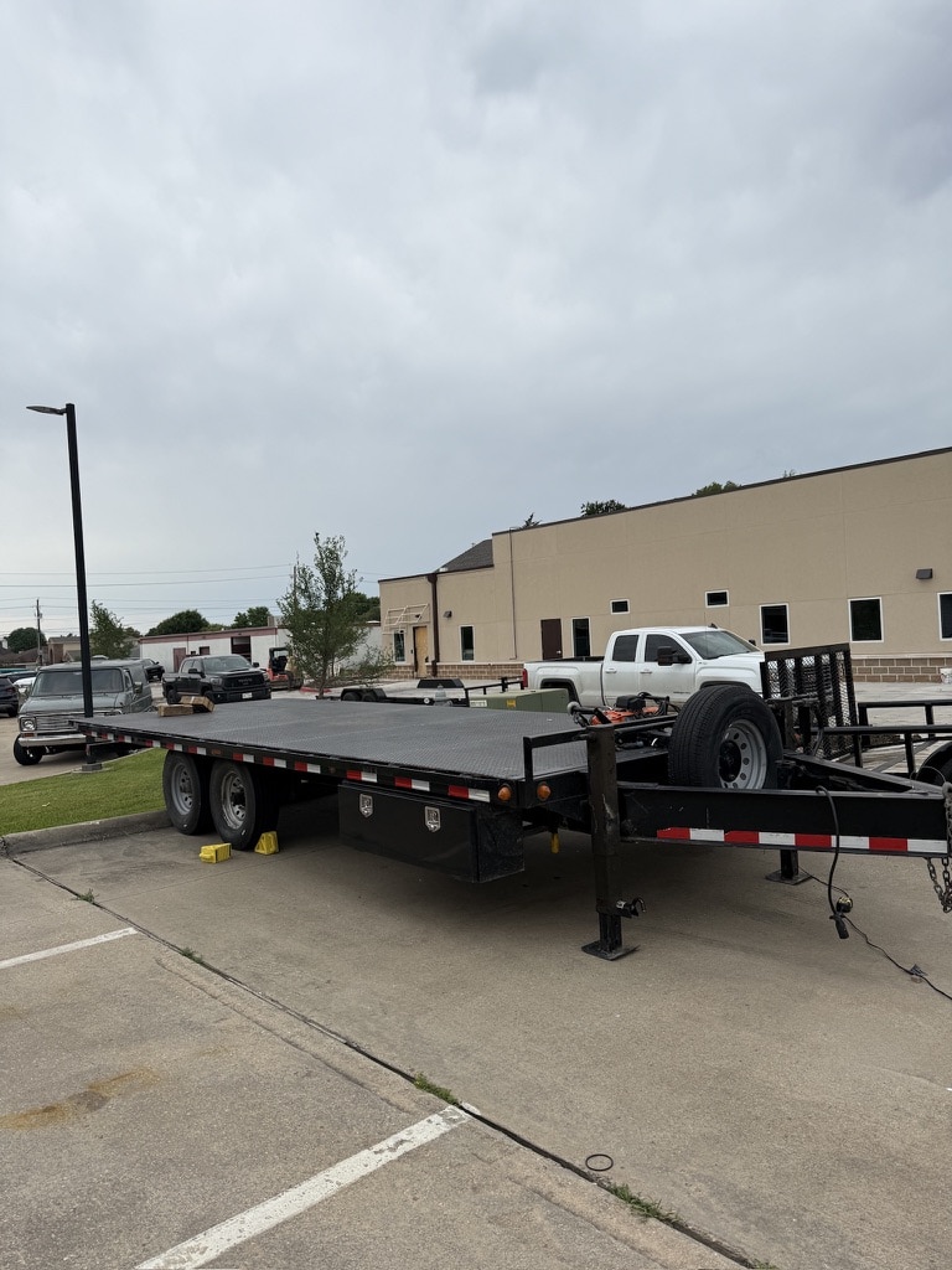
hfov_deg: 56.8
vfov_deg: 71.6
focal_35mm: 24
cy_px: 635
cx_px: 476
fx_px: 880
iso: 80
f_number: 1.78
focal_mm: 6.76
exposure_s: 1/1464
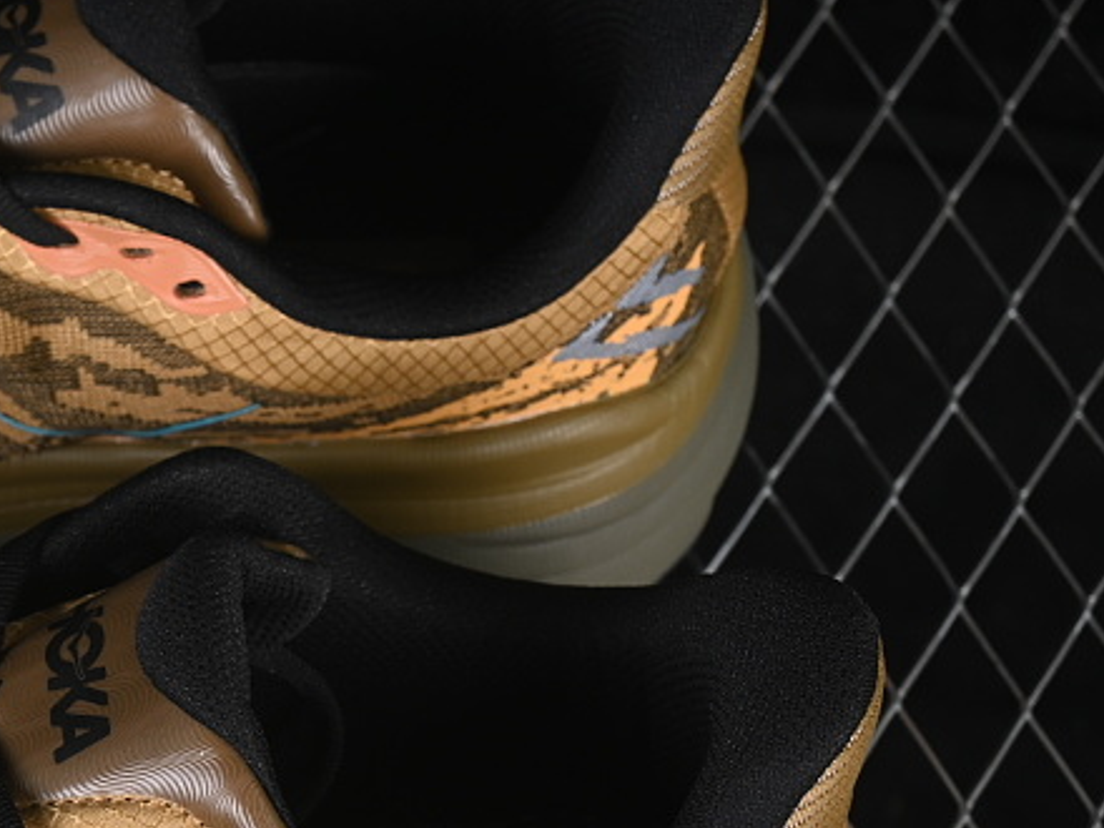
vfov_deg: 8.4
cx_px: -25
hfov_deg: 11.1
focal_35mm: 177
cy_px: 687
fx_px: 5645
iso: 160
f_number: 7.1
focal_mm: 50
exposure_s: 1/60
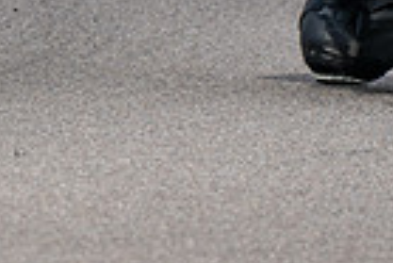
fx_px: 27418
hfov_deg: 0.8
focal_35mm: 2509
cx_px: 469
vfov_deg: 0.5
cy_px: -52
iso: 450
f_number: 11
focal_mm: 600
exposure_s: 1/800
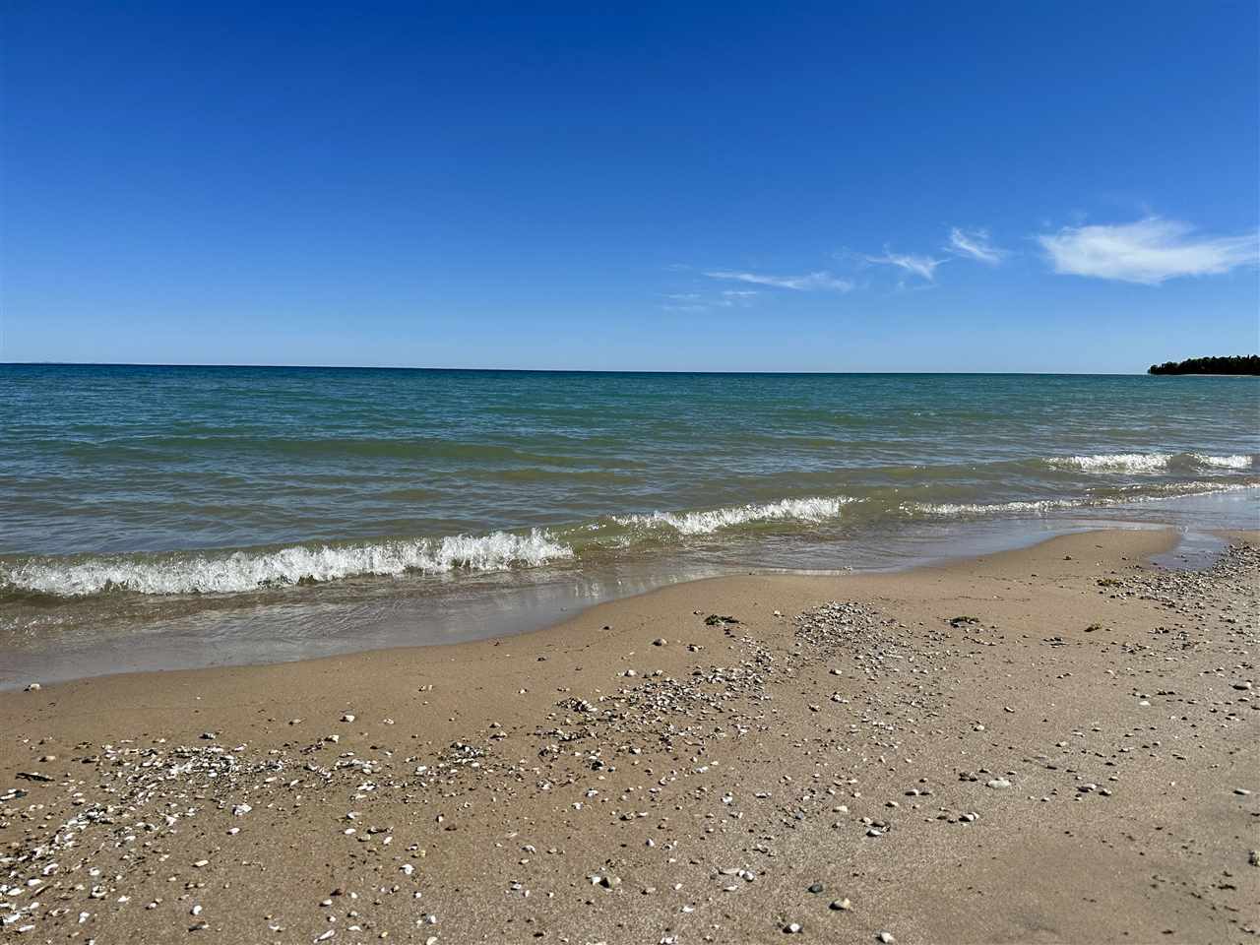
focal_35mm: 24
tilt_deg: -7.2
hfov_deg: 71.6
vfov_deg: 56.8
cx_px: 630
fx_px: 874
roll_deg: -0.9
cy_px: 472
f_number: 1.78
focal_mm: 6.86
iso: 80
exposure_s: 1/7576
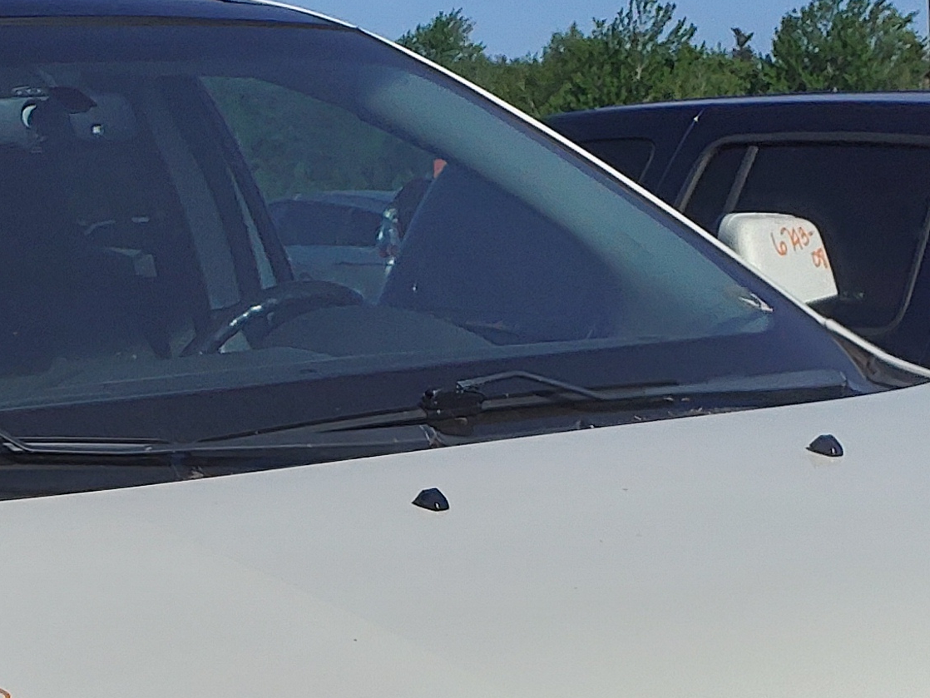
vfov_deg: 14.8
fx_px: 2580
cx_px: 103
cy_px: 898
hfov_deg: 20.1
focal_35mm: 96
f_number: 1.9
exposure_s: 1/1711
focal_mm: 3.58
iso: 40
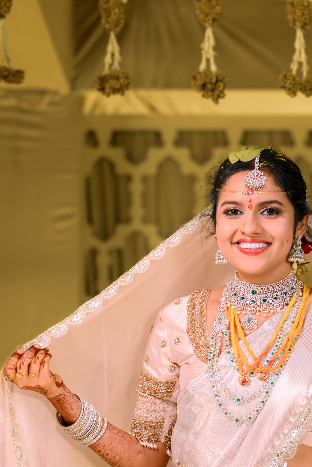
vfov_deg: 9.9
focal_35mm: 207
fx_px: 2691
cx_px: 301
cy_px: 418
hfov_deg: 6.6
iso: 640
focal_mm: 85
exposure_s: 1/400
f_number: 2.8
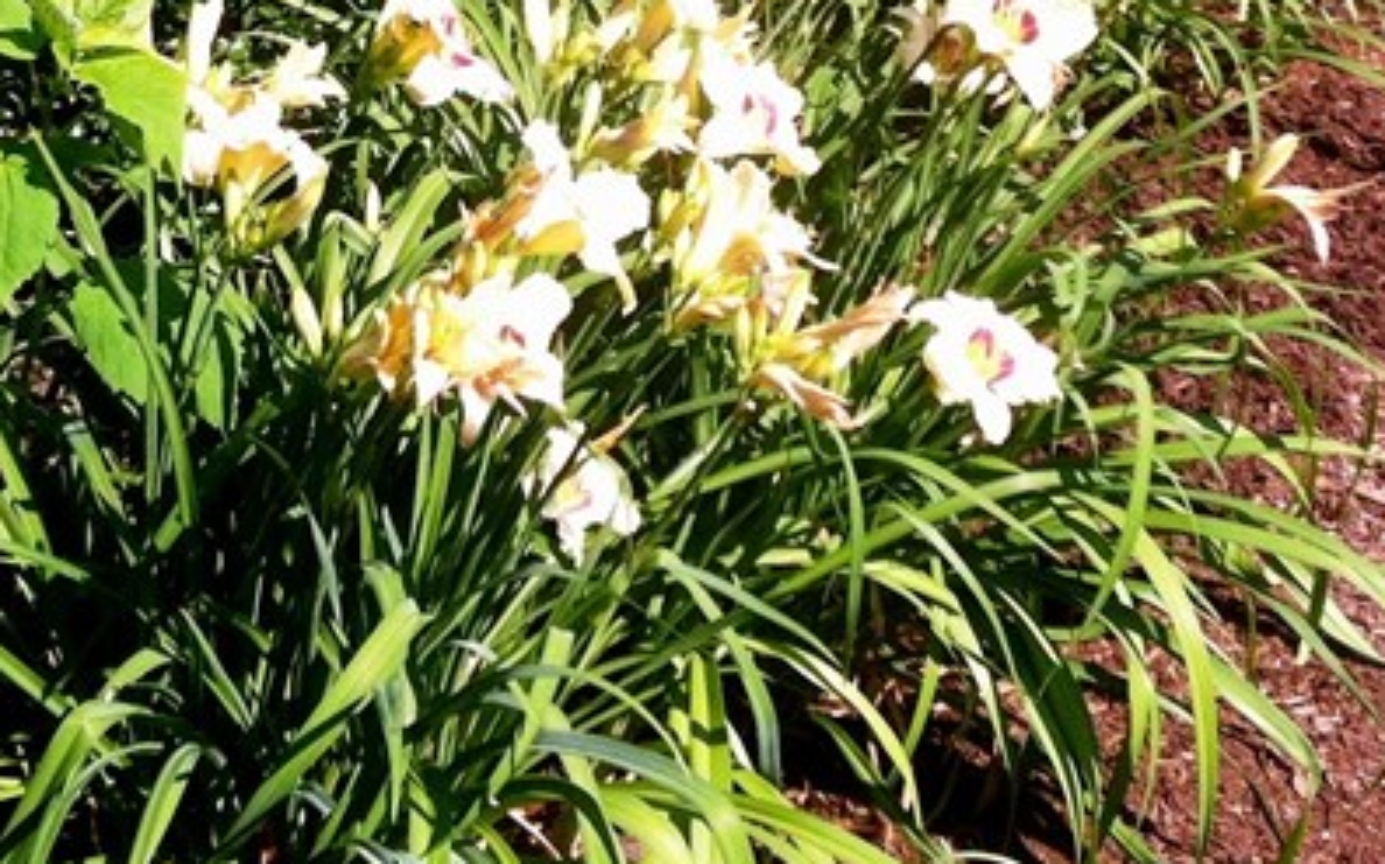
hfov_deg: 21.7
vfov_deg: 13.1
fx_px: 3622
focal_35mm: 96
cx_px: 710
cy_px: -287
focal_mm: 3.85
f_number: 2.8
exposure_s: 1/545
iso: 80
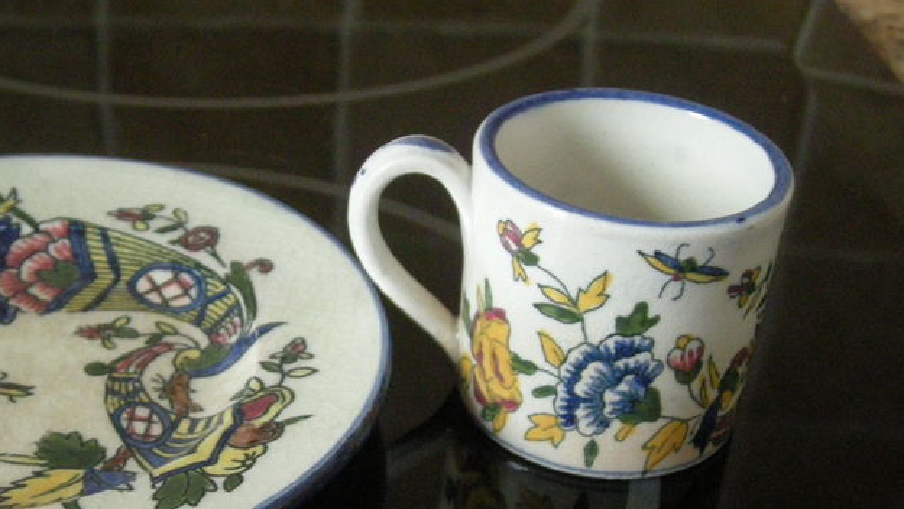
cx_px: 325
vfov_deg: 19.5
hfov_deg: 34.1
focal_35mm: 61
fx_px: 1463
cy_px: 415
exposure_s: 1/46.1
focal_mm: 5.7
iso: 400
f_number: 2.8
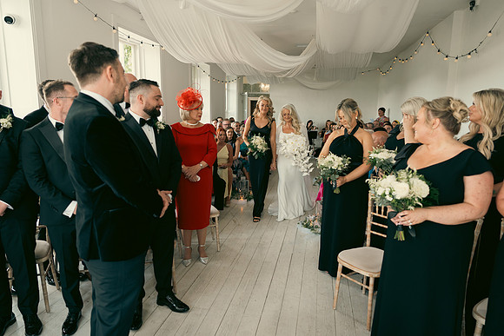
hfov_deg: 73.7
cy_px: 168
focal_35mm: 24
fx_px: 336
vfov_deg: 53.2
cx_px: 252
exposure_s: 1/160
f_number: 3.5
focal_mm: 24
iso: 640
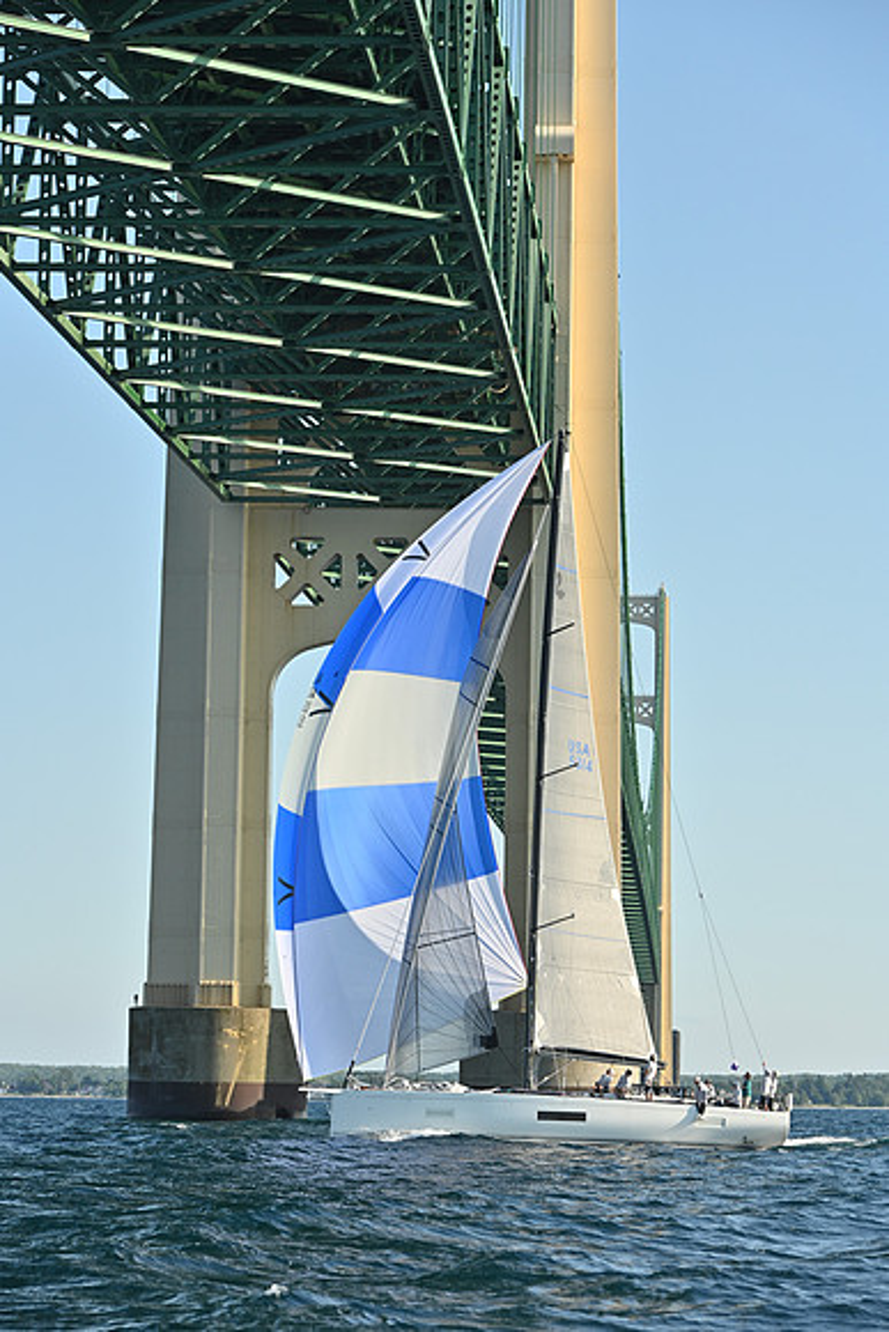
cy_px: 666
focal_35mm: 120
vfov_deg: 17.1
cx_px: 444
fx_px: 4442
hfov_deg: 11.4
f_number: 6.3
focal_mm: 120
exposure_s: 1/1600
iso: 320
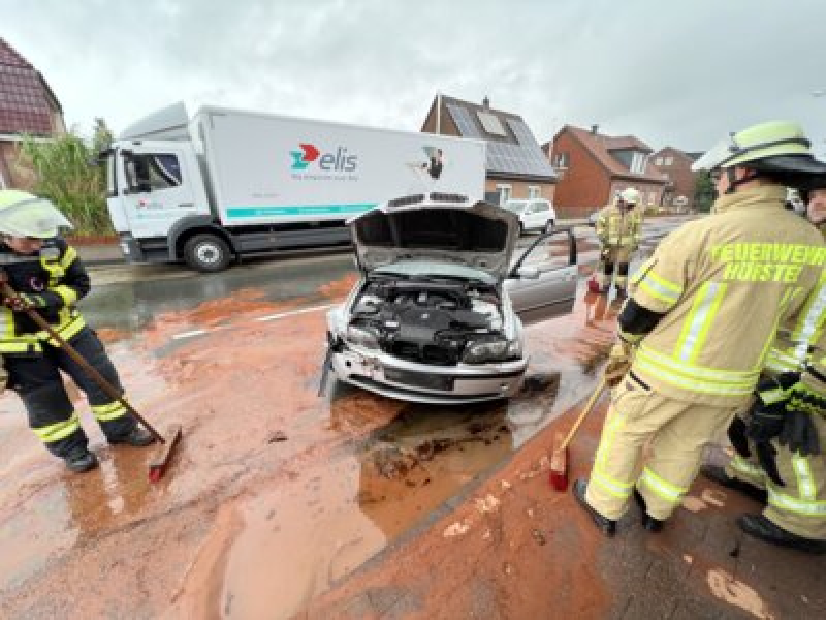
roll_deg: -0.7
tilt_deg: -18.6
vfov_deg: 89.9
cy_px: 310
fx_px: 310
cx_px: 413
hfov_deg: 106.2
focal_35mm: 13
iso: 50
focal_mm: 1.57
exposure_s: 1/99
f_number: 1.8
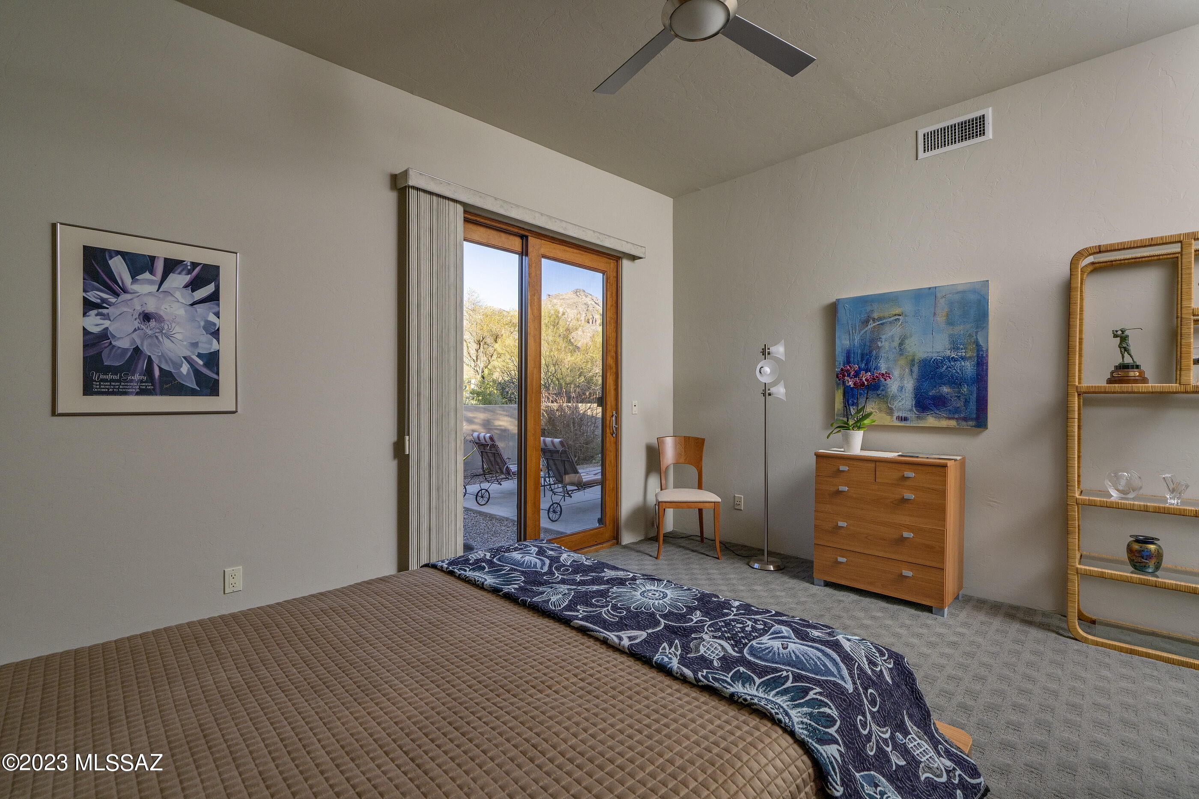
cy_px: 400
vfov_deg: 77.3
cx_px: 600
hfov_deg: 100.4
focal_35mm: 15
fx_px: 499
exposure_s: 1/60
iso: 250
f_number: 7.1
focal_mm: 15
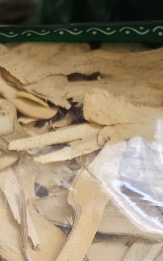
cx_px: 63
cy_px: 302
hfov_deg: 20.6
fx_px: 448
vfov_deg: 28.7
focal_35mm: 63
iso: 883
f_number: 1.88
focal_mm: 5.56
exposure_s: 1/510
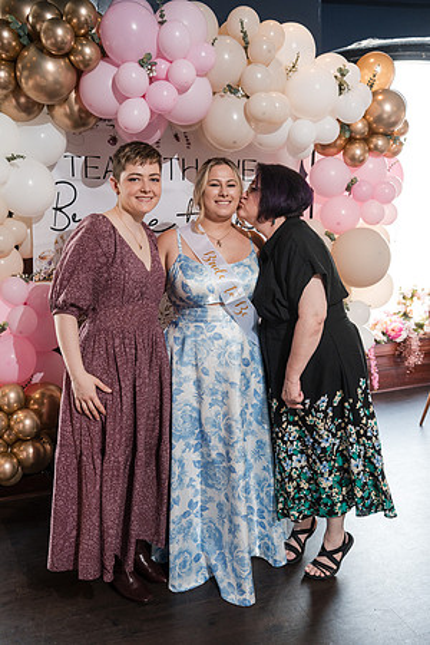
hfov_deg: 37.9
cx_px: 215
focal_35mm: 35
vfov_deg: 54.4
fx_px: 627
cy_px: 322
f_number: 4
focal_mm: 35
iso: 2000
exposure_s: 1/250
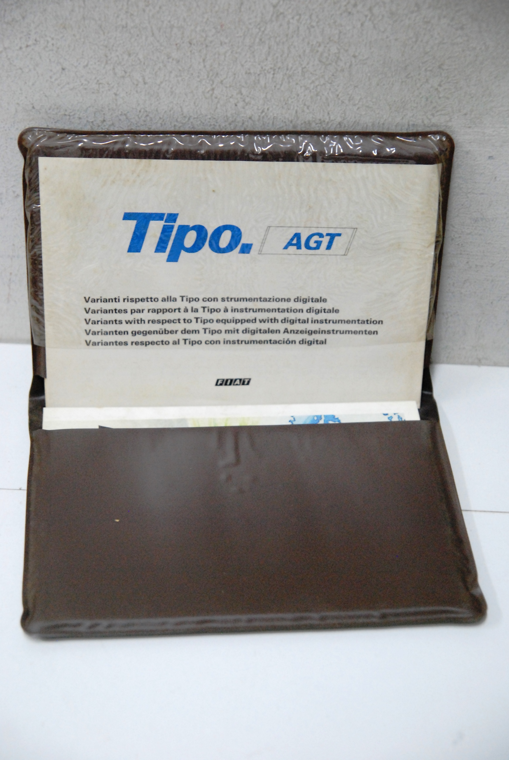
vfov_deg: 27.0
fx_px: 1586
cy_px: 380
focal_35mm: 75
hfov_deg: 18.2
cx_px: 254
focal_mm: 50
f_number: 4.5
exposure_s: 1/60
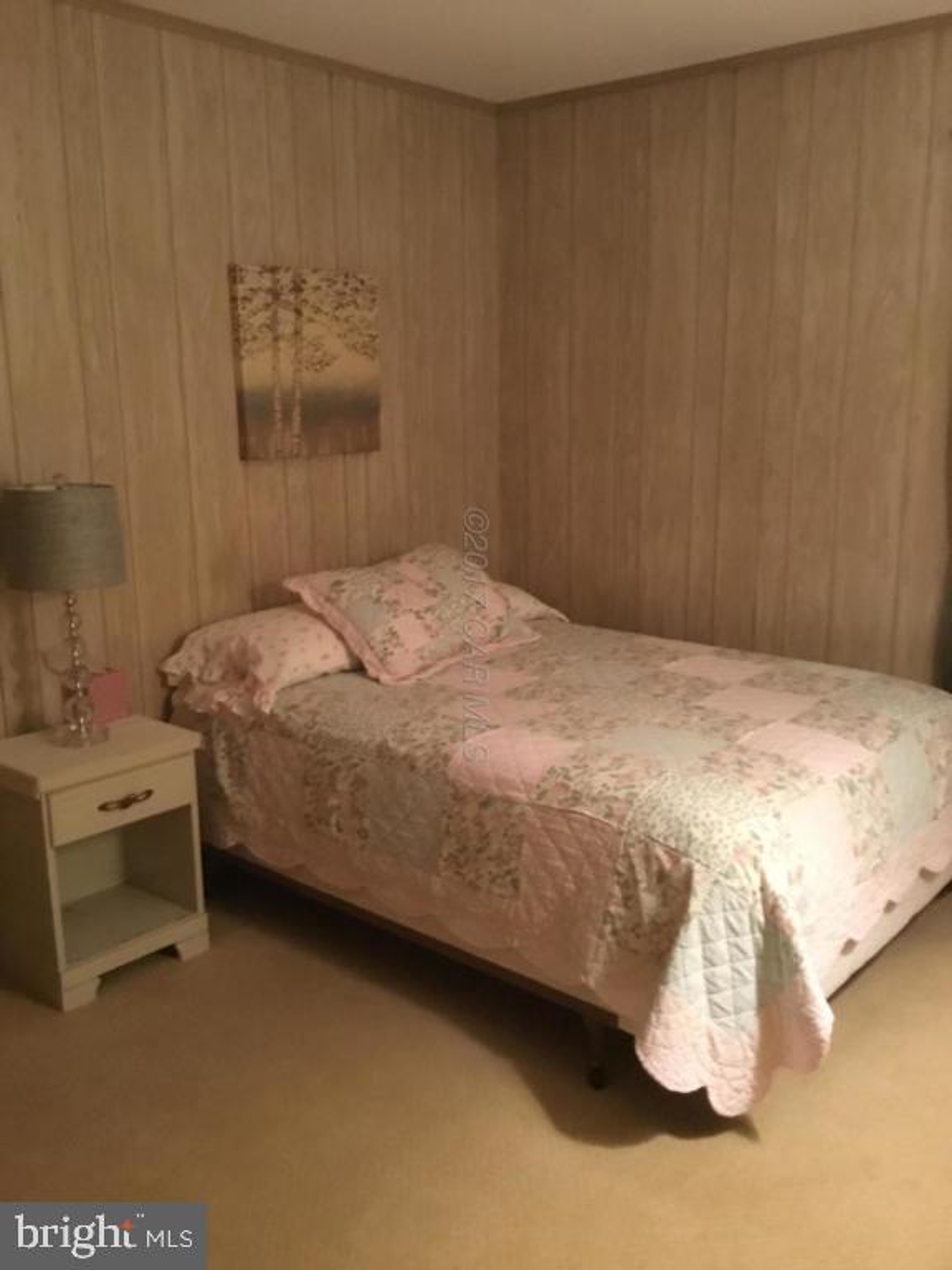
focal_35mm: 31
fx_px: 1137
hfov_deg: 45.4
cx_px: 476
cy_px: 635
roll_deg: +0.0
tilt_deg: -12.4
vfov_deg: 58.4
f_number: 2.4
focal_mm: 3.3
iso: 400
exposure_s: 1/15
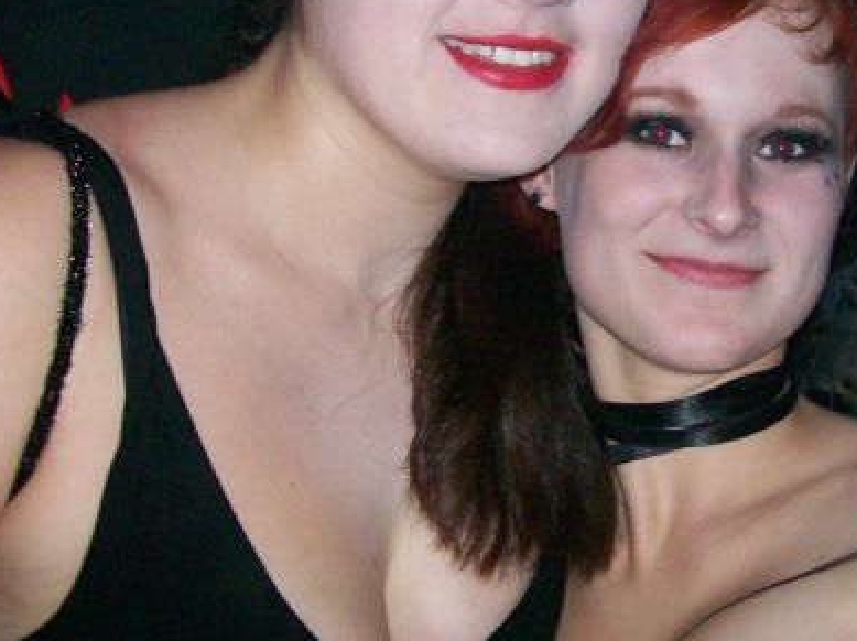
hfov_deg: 26.0
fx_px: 1830
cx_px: 639
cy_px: 207
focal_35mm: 74
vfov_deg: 19.8
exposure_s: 1/64
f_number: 2.7
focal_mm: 6
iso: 140
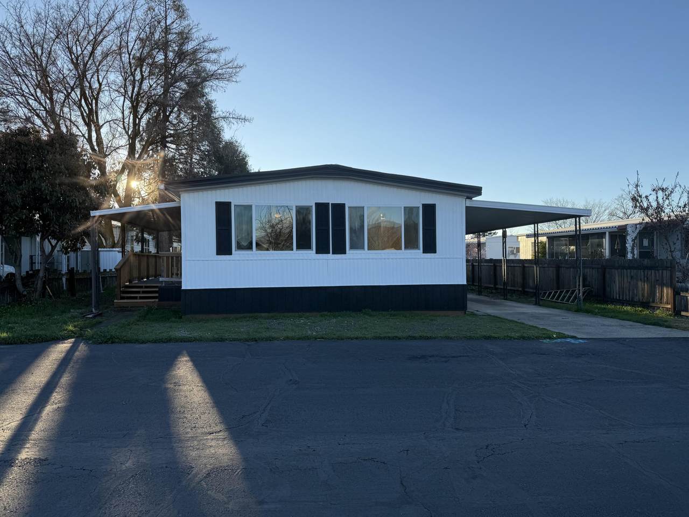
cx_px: 344
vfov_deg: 56.8
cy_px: 258
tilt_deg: +0.5
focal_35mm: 24
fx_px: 478
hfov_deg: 71.6
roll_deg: +0.5
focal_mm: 6.76
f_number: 1.78
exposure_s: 1/2232
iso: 80
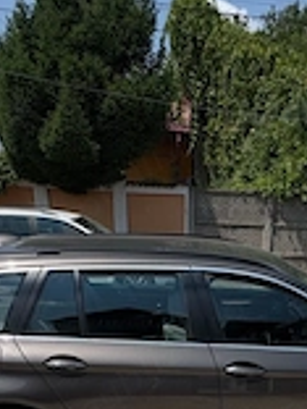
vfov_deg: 44.9
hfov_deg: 39.0
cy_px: 393
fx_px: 426
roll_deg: -3.1
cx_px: 213
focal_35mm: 36
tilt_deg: -23.7
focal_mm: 2.22
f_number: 2.2
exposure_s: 1/2674
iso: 50
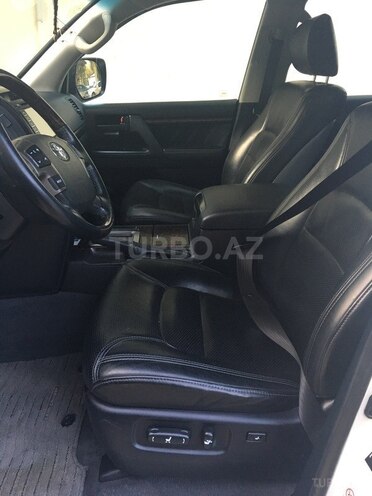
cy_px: 248
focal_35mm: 29
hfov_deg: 48.2
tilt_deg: -24.3
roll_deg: -2.6
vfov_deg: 61.7
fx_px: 416
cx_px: 186
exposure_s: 1/33
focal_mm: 4.15
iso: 200
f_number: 2.2
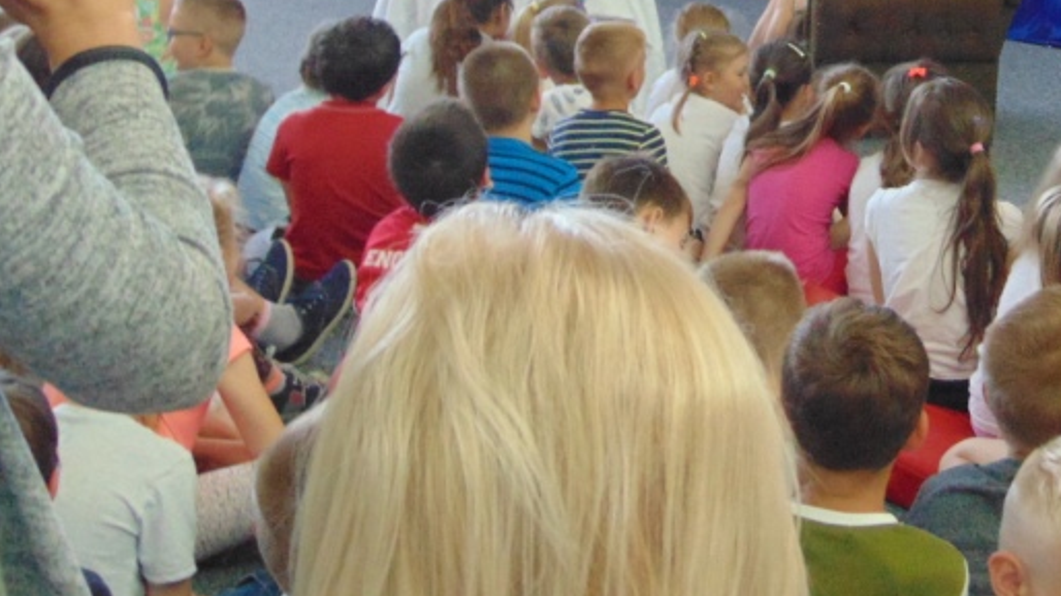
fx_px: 2138
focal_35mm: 76
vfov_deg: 15.7
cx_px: 890
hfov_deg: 27.2
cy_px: 35
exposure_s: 1/25
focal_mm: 6.3
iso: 400
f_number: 3.2
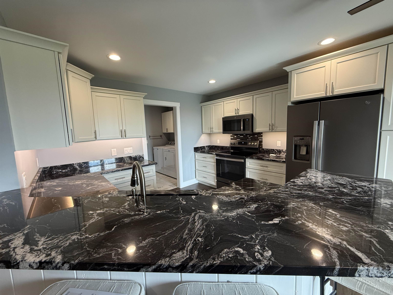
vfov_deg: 85.7
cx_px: 196
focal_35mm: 14
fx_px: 159
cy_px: 148
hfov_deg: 102.1
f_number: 2.2
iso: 200
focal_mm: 2.22
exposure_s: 1/120
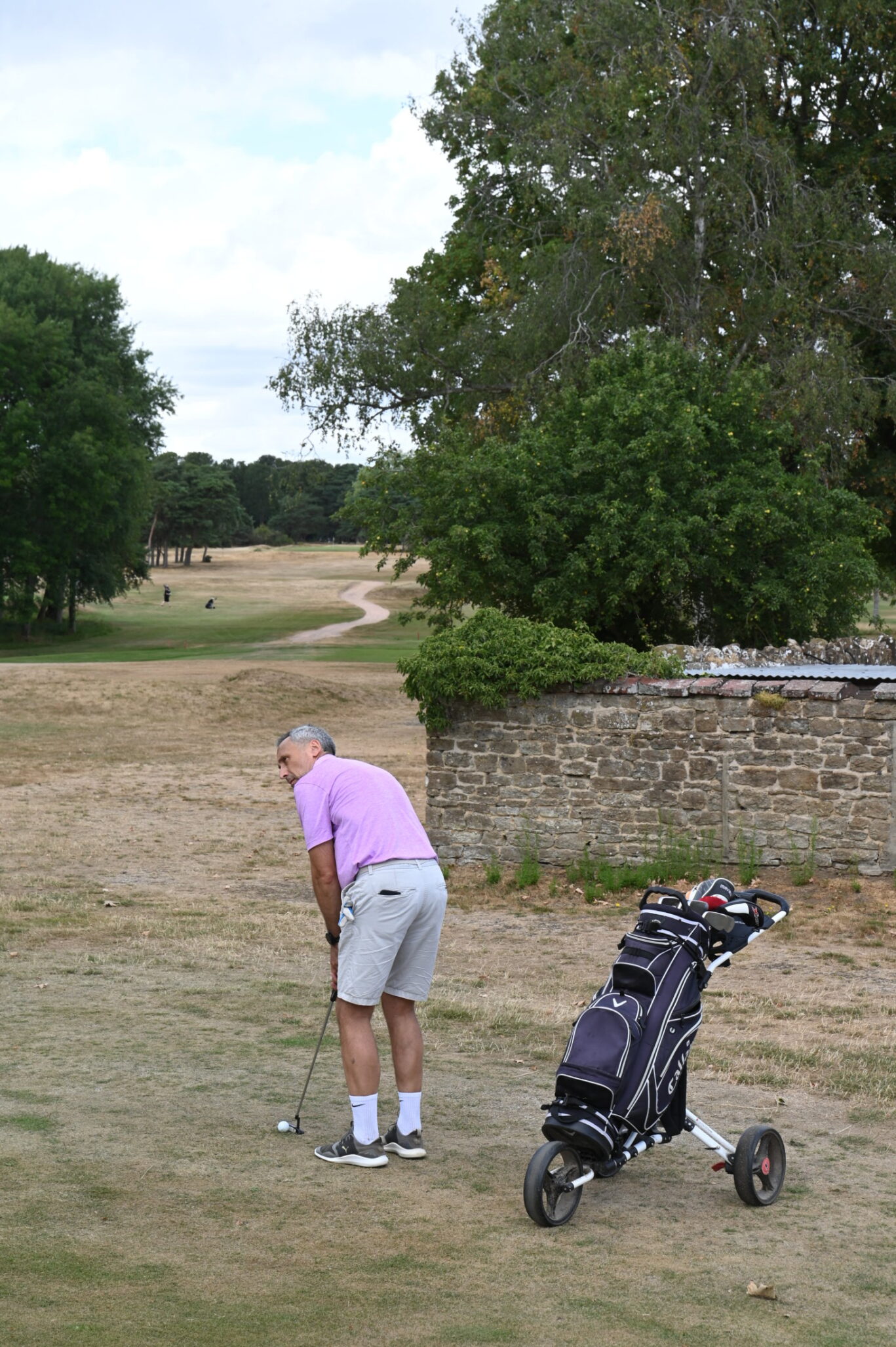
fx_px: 2317
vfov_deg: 32.4
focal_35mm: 62
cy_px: 674
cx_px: 448
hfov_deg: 21.9
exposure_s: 1/100
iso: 200
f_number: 13
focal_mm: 62
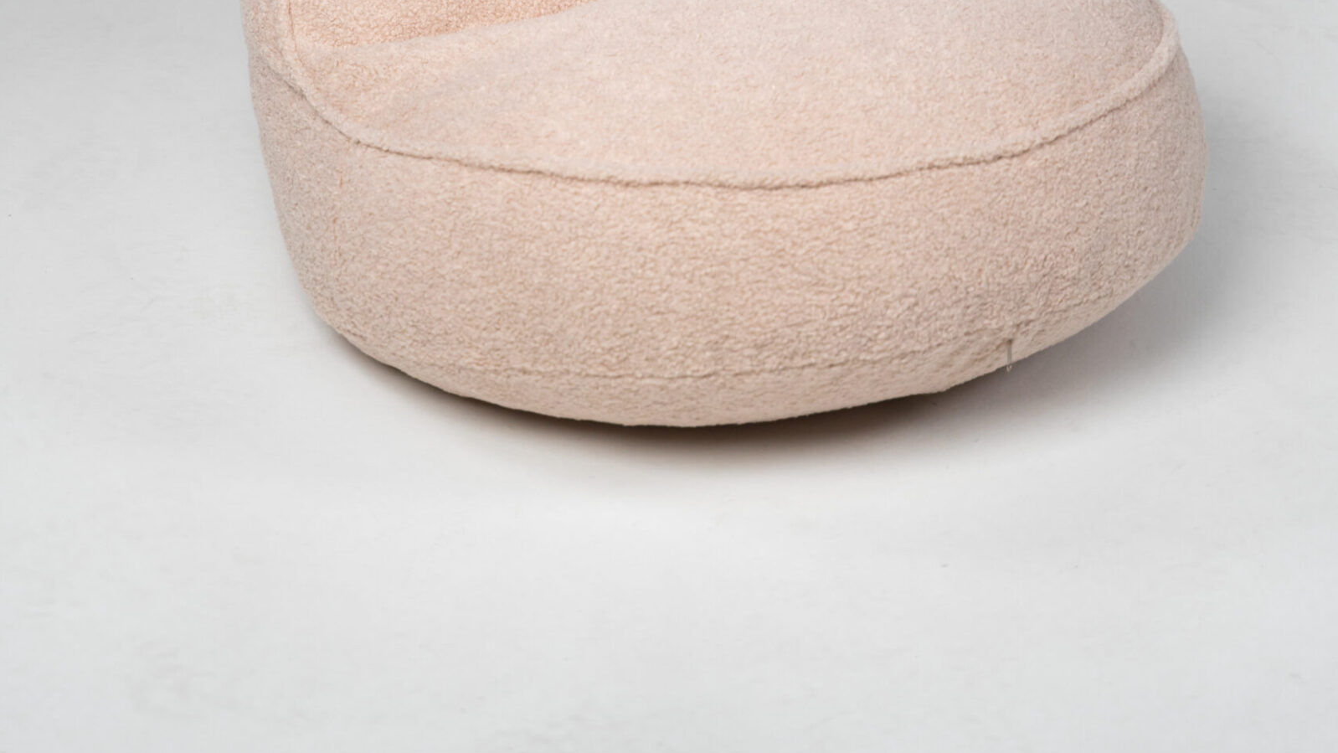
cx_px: 669
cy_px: -249
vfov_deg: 10.1
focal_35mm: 118
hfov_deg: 18.2
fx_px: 4187
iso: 250
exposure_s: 1/250
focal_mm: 75
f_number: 3.2
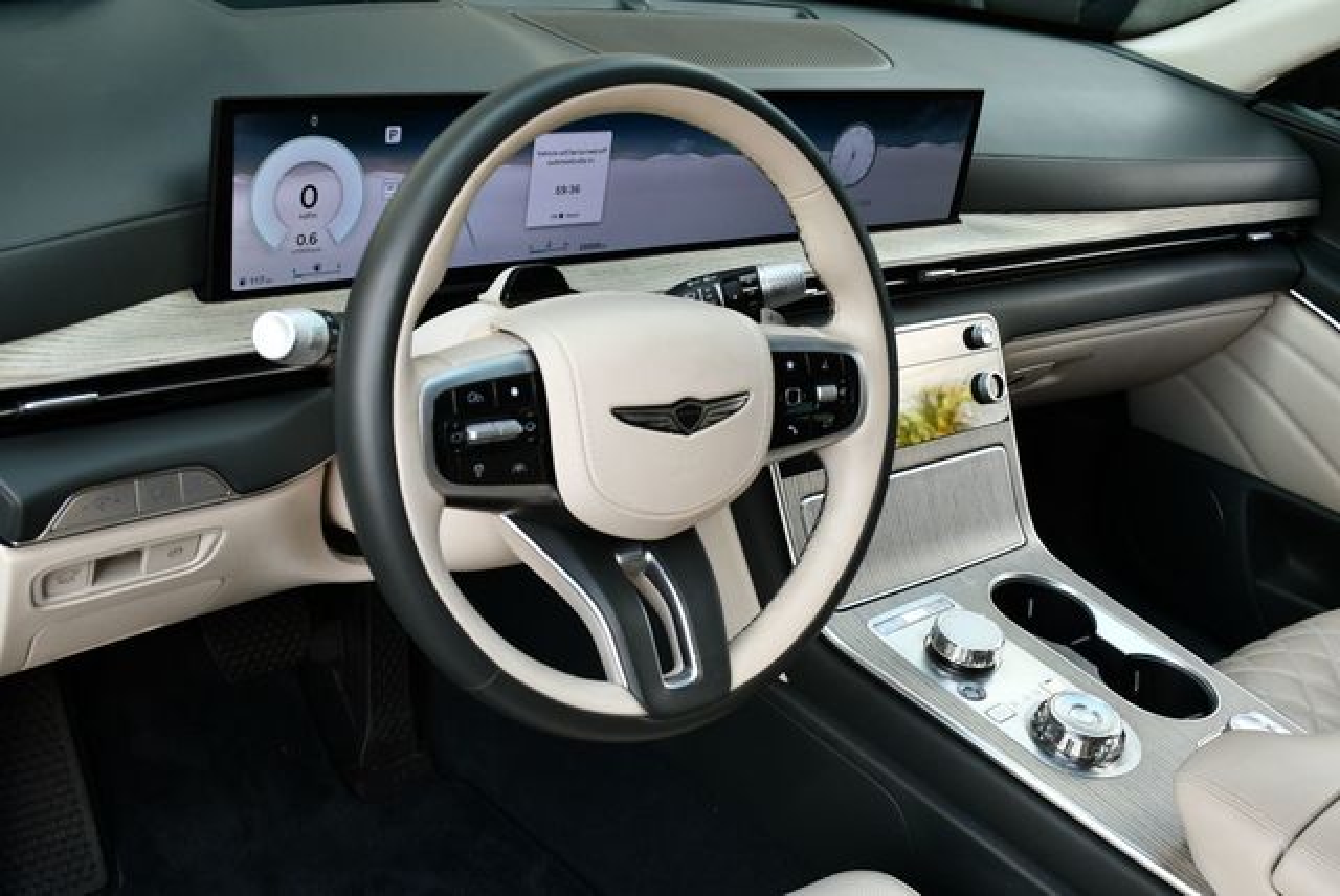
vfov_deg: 36.9
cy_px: 448
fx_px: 1341
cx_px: 670
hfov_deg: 53.1
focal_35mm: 36
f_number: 4.5
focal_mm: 18
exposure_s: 1/250
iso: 400
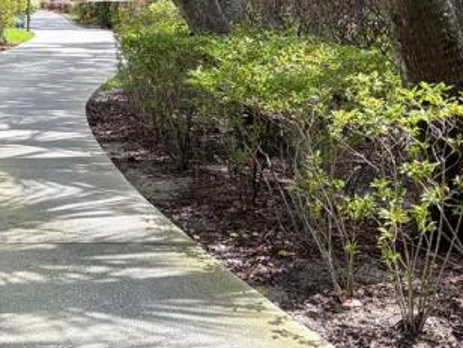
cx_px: -24
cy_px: 15
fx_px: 1083
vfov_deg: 17.8
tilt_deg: -2.1
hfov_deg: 22.9
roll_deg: -0.4
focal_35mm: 81
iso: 50
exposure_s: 1/701
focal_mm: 5.96
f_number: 1.6
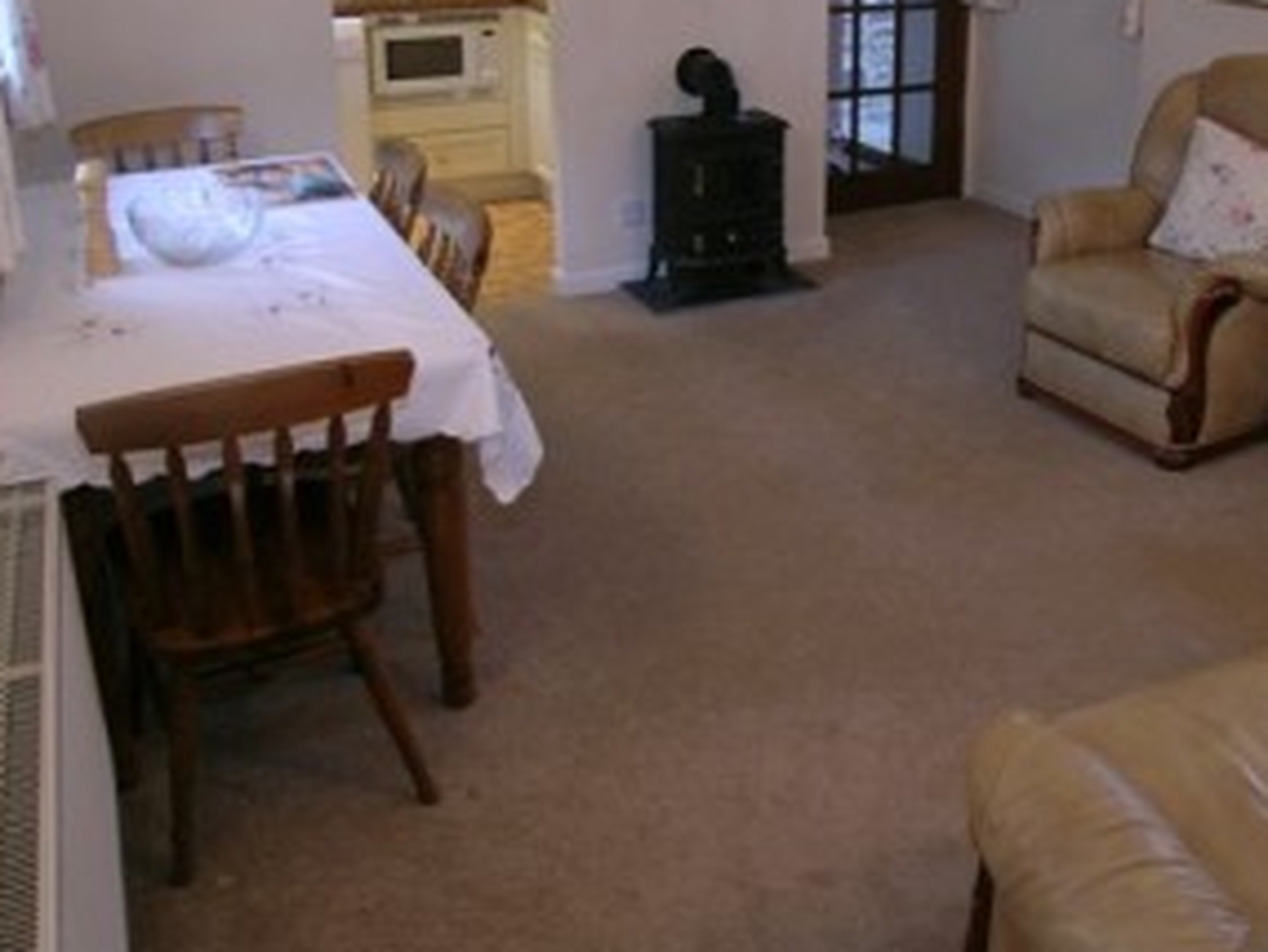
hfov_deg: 42.5
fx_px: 1612
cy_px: 236
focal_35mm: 44
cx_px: 823
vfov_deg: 32.3
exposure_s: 1/15
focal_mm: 5.8
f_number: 2.8
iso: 50
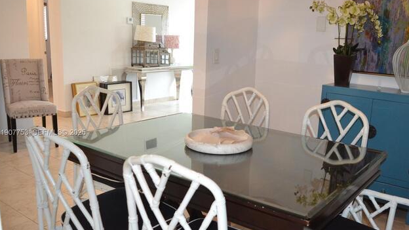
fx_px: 369
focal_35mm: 34
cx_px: 236
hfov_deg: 57.8
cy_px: 133
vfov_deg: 34.6
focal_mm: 18
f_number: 3.5
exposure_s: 1/60
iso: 1000
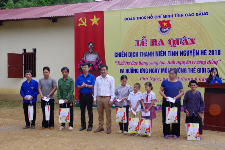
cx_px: 112
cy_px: 75
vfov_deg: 36.8
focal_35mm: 36
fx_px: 225
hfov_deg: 53.2
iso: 1600
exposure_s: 1/400
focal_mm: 24
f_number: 8
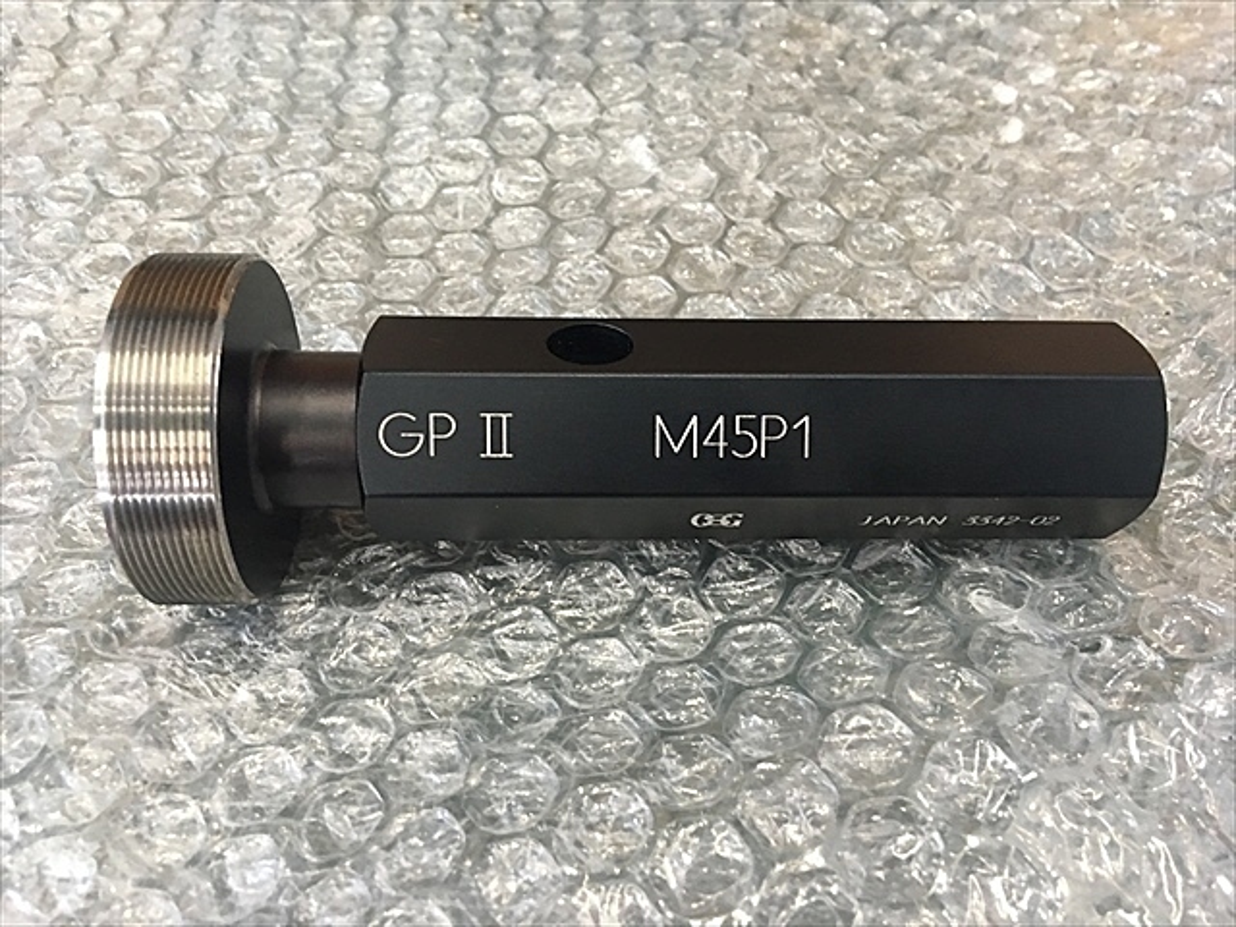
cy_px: 464
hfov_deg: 61.7
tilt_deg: -53.3
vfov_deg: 48.2
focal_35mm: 29
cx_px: 618
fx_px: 1035
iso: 125
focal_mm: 4.15
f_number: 2.2
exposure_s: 1/30
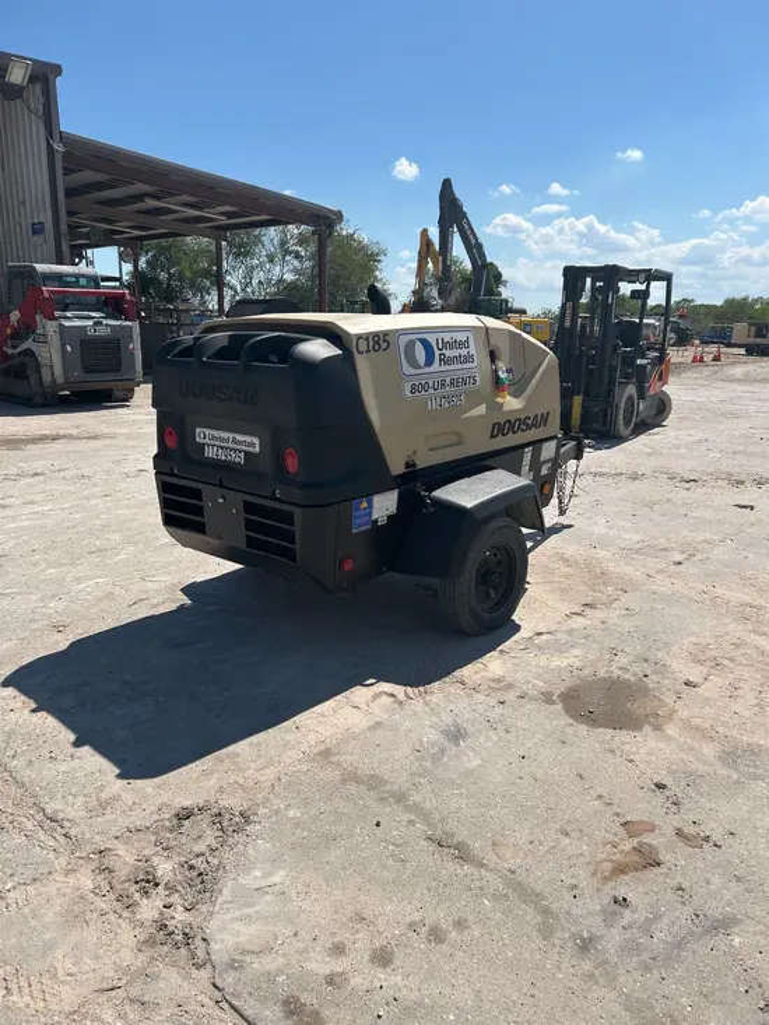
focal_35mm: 26
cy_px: 512
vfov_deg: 67.3
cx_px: 384
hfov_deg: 53.1
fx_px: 770
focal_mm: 5.7
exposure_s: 1/7463
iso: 50
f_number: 1.5
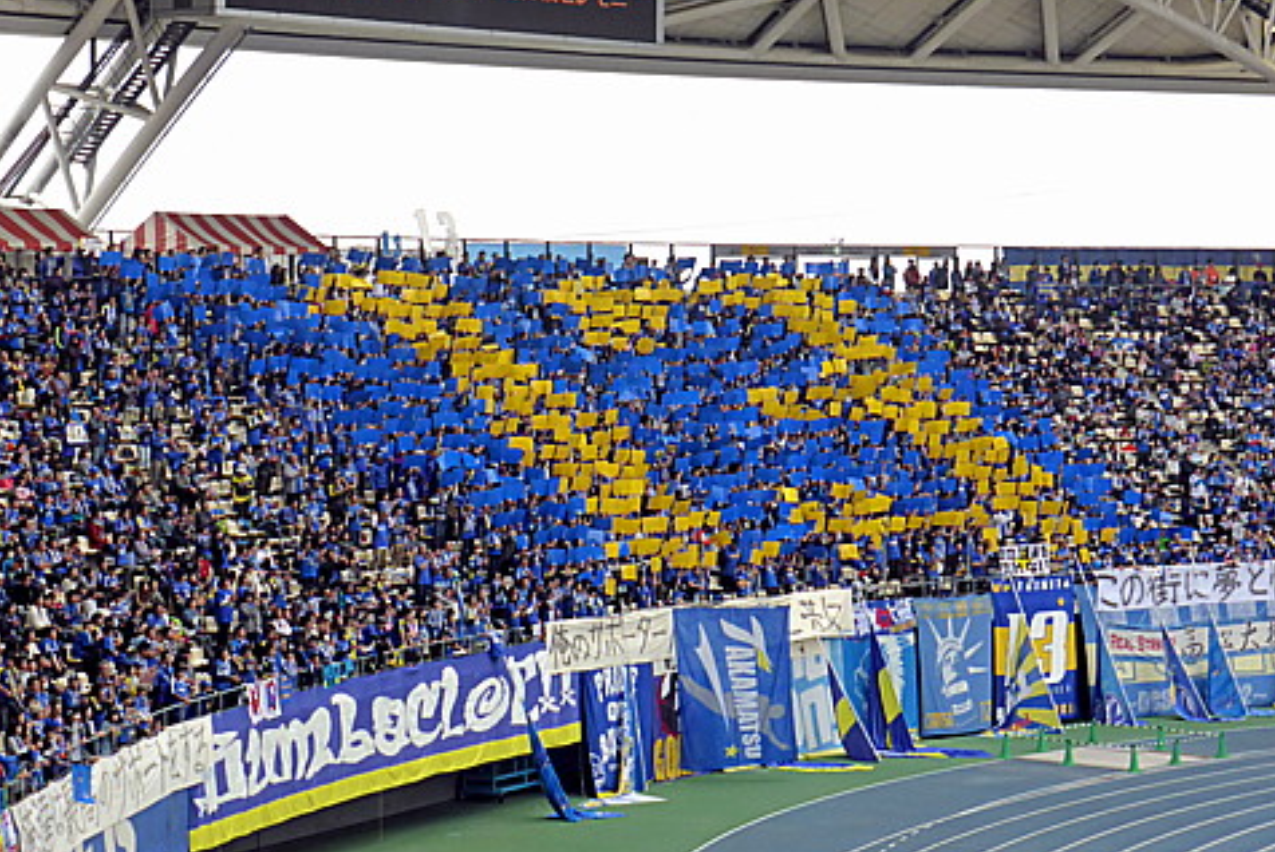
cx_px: 640
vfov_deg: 12.6
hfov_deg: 18.7
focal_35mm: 109
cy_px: 399
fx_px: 3863
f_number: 5.3
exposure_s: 1/60
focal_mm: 17.1
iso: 160
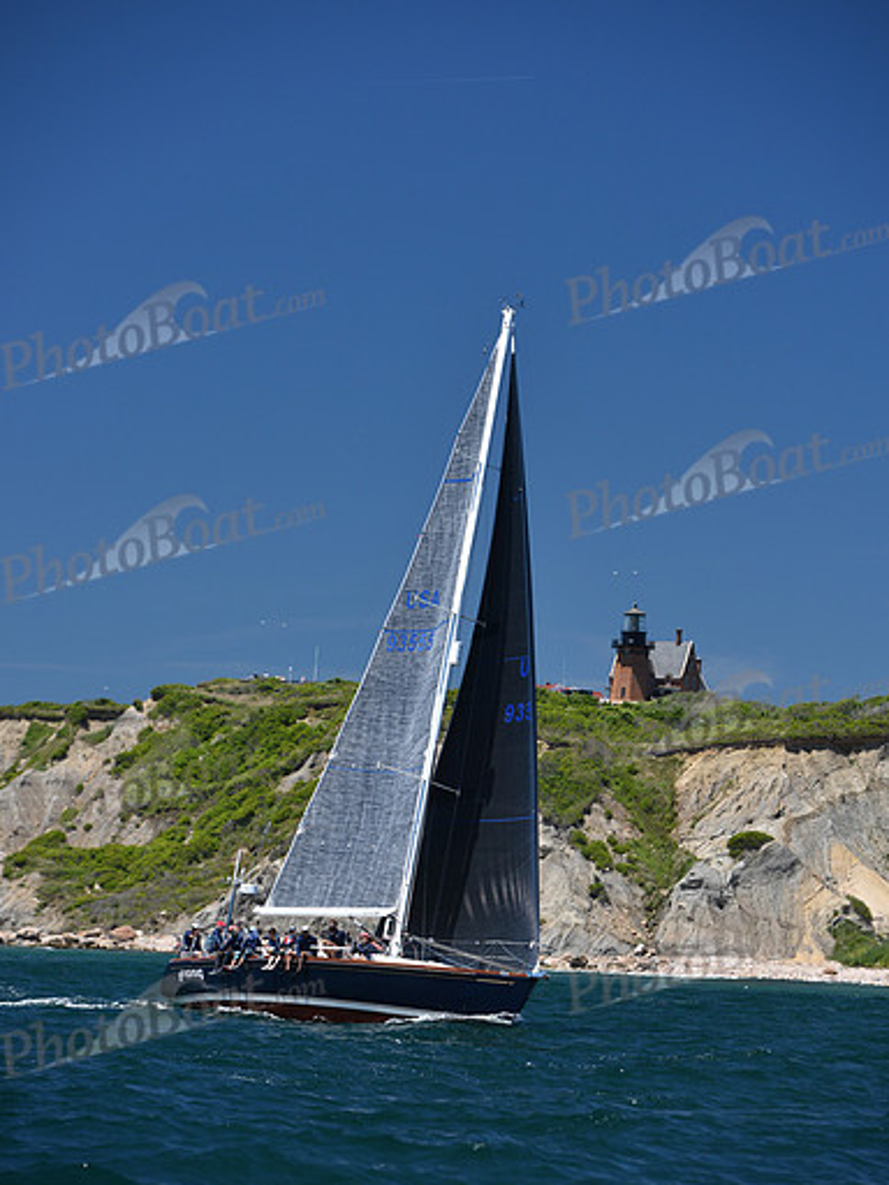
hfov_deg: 10.1
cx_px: 446
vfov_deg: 13.4
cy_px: 632
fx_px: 5034
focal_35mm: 147
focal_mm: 135
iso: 250
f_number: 5
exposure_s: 1/800
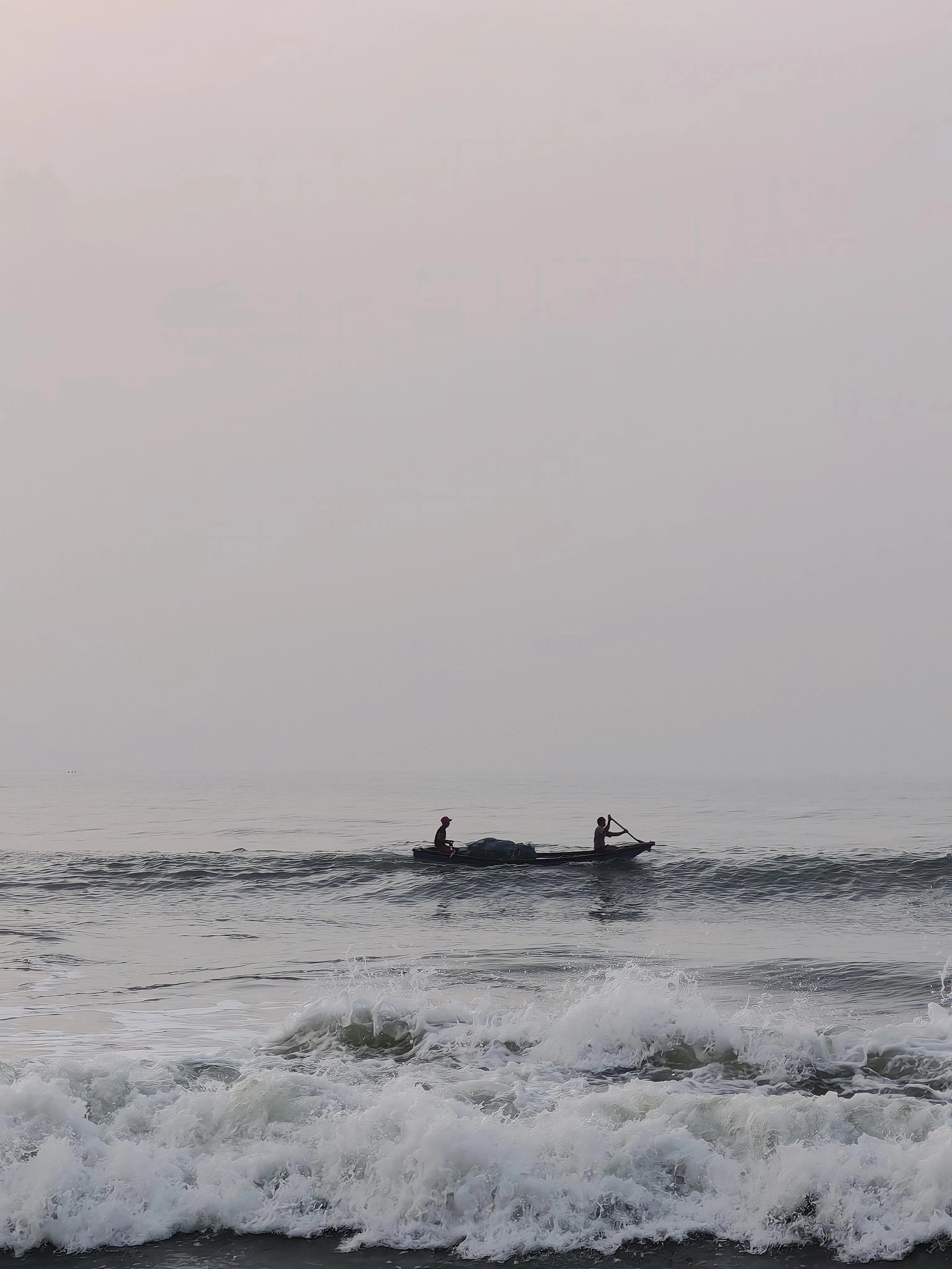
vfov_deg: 14.6
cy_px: 634
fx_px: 4950
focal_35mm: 135
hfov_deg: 11.0
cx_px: 476
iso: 50
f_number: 2.4
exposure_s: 1/140
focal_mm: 8.67
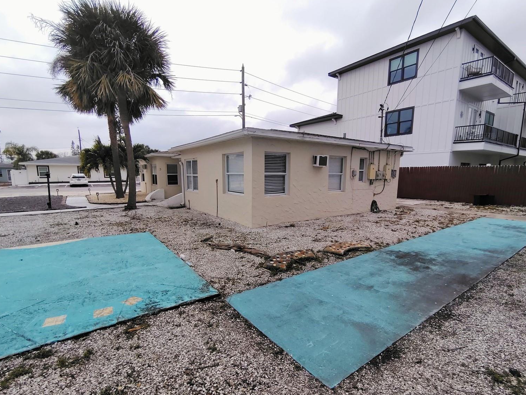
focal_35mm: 17
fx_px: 258
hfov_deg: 91.0
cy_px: 207
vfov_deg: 74.7
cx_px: 264
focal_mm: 2.13
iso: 100
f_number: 2.2
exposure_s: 1/474
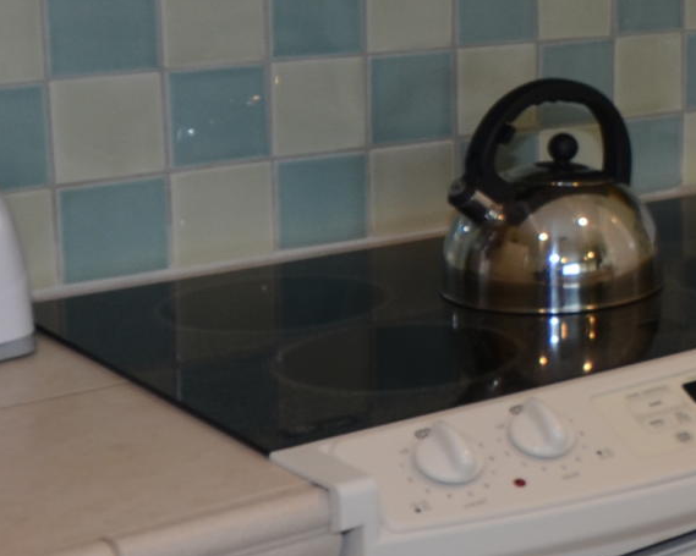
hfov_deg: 18.5
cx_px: 1184
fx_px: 1755
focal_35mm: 85
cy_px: 67
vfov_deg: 17.8
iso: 200
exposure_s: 1/60
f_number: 4.5
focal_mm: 11.5
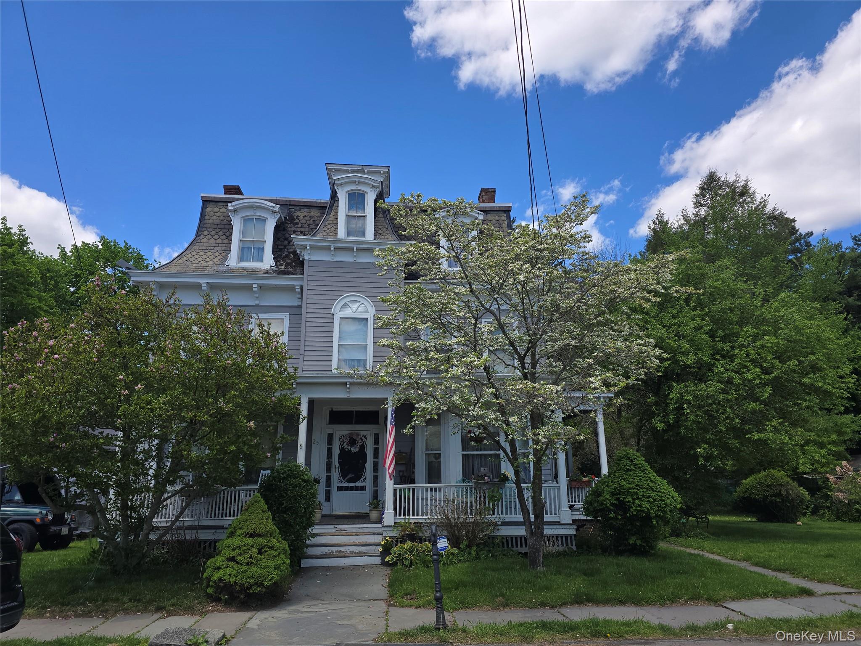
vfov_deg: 58.9
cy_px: 323
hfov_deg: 73.9
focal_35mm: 23
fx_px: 572
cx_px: 430
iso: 12
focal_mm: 6.3
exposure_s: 1/607
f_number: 1.7
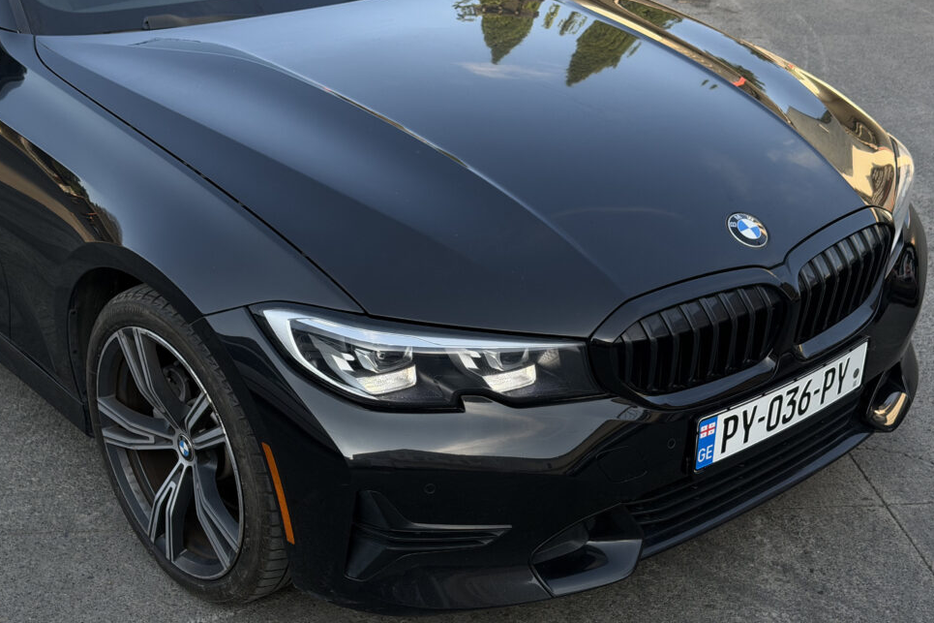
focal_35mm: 53
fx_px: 1375
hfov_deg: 37.5
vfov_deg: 25.5
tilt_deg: -25.4
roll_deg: -1.8
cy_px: 367
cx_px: 450
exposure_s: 1/819
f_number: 1.78
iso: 80
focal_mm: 6.76
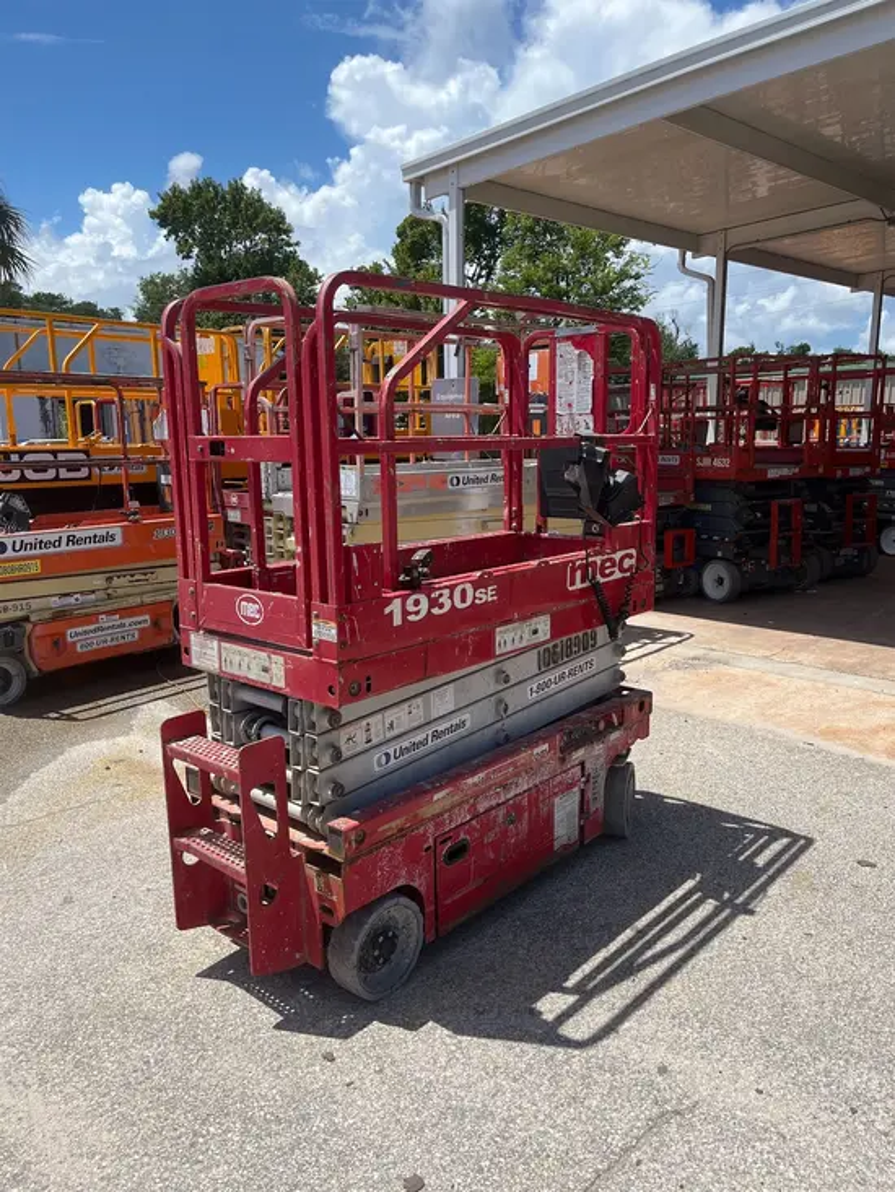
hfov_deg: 53.1
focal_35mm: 26
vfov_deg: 67.3
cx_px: 448
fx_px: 896
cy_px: 596
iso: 50
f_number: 1.6
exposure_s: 1/3745
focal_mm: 5.1
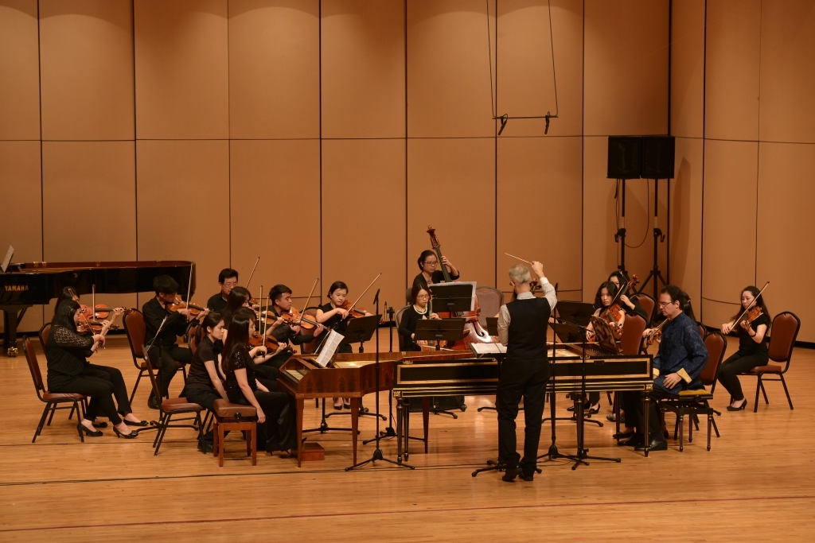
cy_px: 272
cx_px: 408
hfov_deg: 19.5
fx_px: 2377
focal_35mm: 105
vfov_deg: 13.0
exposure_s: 1/125
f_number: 4
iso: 400
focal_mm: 105
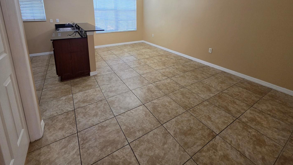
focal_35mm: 16
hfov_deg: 99.3
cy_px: 42
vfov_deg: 63.3
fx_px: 124
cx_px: 151
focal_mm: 2.2
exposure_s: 1/120
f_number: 1.9
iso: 200
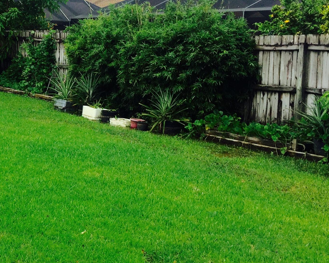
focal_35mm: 62
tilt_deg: -5.9
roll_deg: -2.6
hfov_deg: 29.1
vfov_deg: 24.6
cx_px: 23
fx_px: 604
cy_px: 108
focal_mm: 4.15
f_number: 2.2
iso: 32
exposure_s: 1/1980
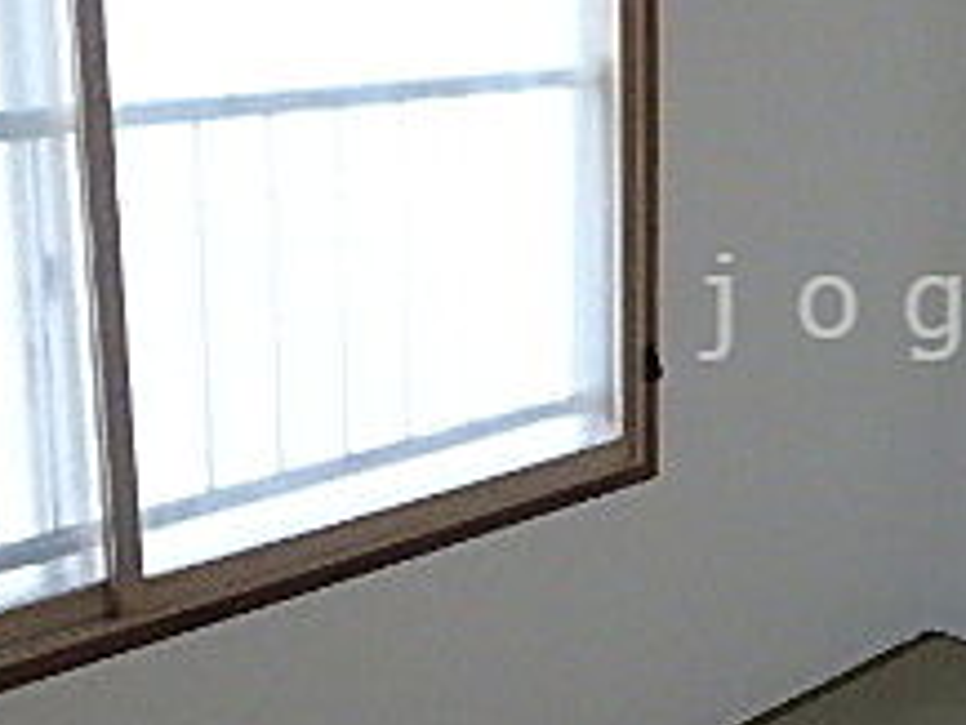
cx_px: 1002
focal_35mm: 62
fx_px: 1731
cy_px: 307
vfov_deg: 23.7
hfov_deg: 28.9
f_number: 3.5
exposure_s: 1/125
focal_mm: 3.7
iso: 800
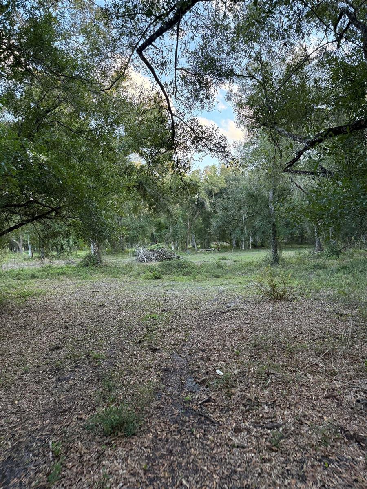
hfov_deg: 56.8
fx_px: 339
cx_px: 184
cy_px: 244
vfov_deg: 71.6
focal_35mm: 24
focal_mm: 6.76
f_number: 1.78
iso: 200
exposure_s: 1/117
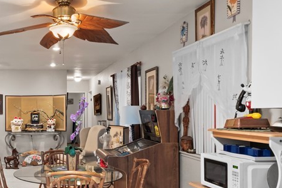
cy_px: 117
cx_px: 28
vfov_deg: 32.5
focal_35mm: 41
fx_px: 321
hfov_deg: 43.3
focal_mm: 17
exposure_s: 1/10
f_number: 8
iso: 500
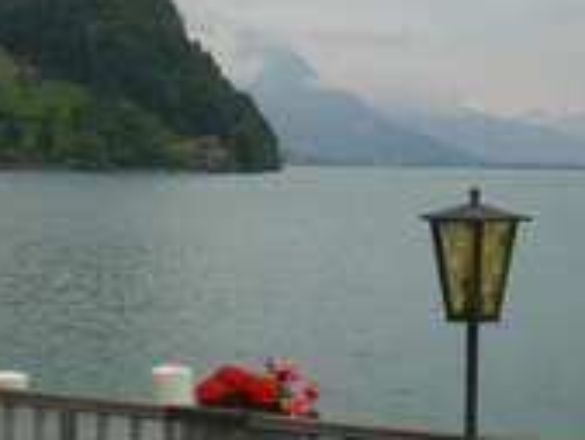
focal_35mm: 90
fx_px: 1522
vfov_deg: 16.3
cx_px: 512
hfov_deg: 21.3
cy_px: 100
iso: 50
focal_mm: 6.3
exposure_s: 1/200
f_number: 4.4
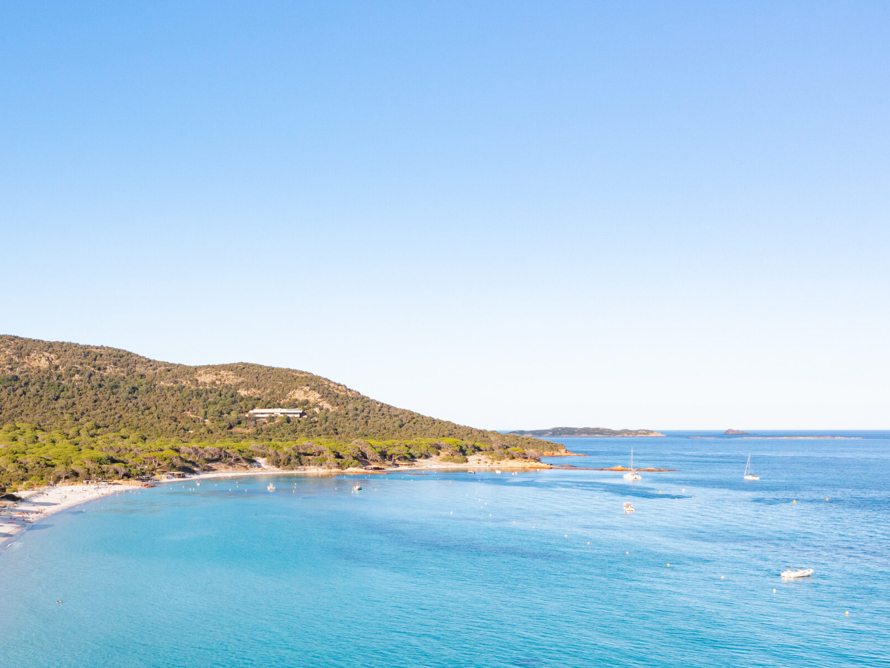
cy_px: 393
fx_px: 1106
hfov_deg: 42.8
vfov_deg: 33.5
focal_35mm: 43
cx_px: 247
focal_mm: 10.26
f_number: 5.6
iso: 100
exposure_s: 1/400
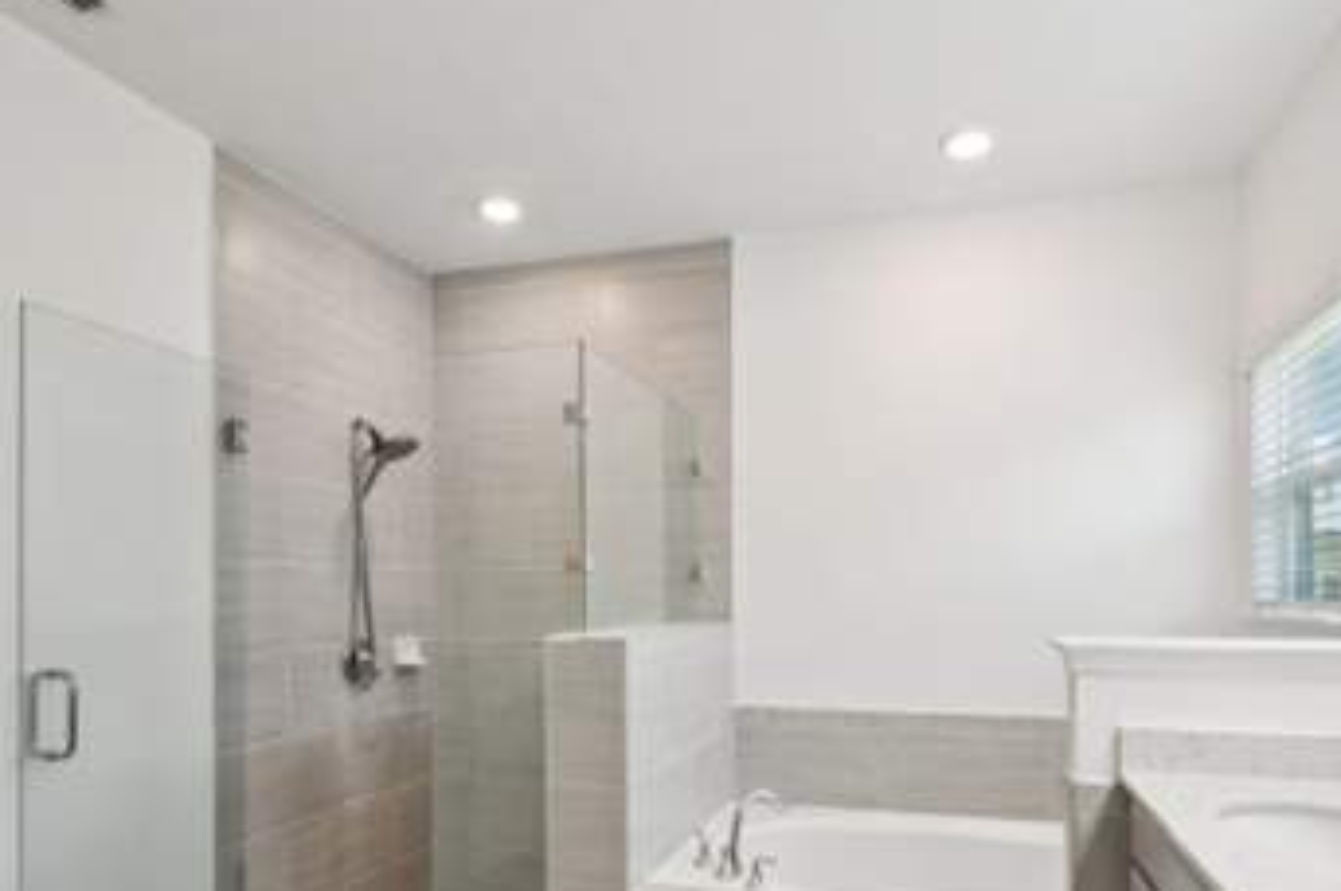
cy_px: 600
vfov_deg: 58.0
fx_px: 781
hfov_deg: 81.2
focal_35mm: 21
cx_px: 688
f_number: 8
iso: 400
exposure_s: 1/30
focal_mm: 10
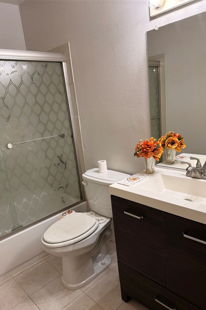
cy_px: 161
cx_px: 111
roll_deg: +6.0
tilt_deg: -14.6
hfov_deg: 49.5
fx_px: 223
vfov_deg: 69.4
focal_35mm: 26
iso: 125
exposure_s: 1/60
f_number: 1.78
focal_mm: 6.76
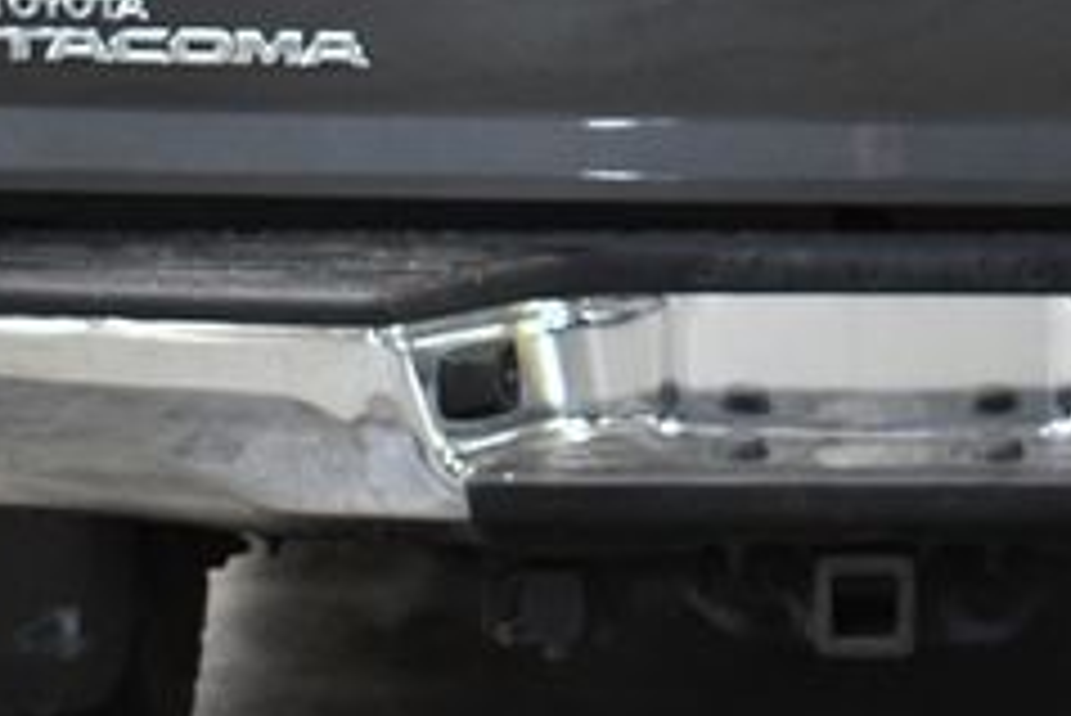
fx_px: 4971
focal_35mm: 167
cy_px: -77
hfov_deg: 12.2
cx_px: 878
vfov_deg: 8.2
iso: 1600
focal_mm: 31
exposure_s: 1/125
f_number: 4.2
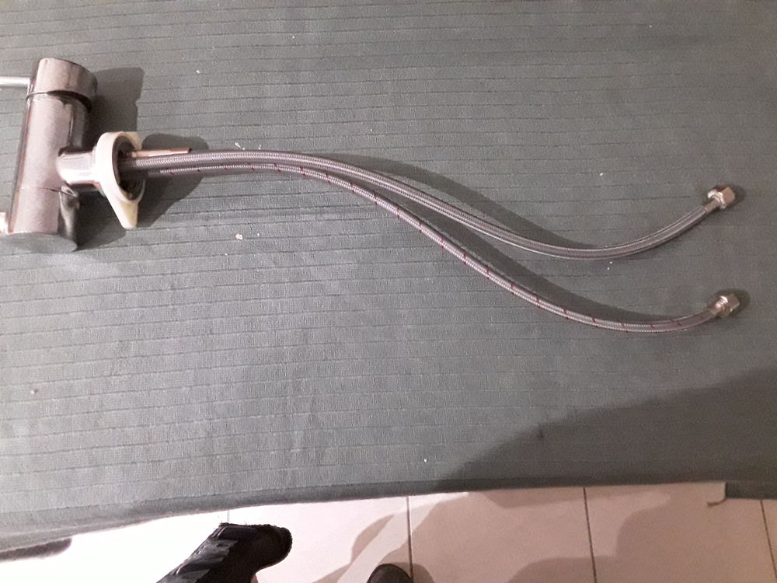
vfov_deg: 51.4
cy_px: 292
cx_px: 388
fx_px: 606
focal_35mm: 27
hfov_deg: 65.3
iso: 640
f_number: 1.9
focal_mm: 2.91
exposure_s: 1/17
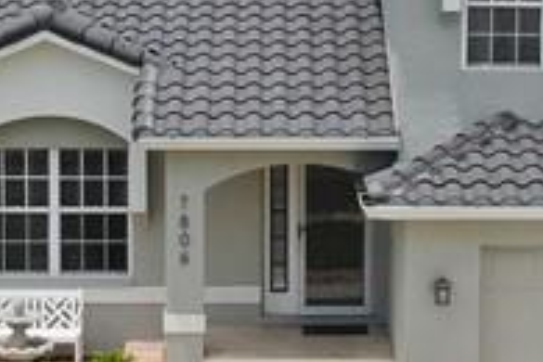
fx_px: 1976
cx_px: 345
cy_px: 75
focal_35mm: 131
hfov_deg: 15.6
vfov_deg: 10.4
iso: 100
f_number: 2.8
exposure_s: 1/1600
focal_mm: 4.39
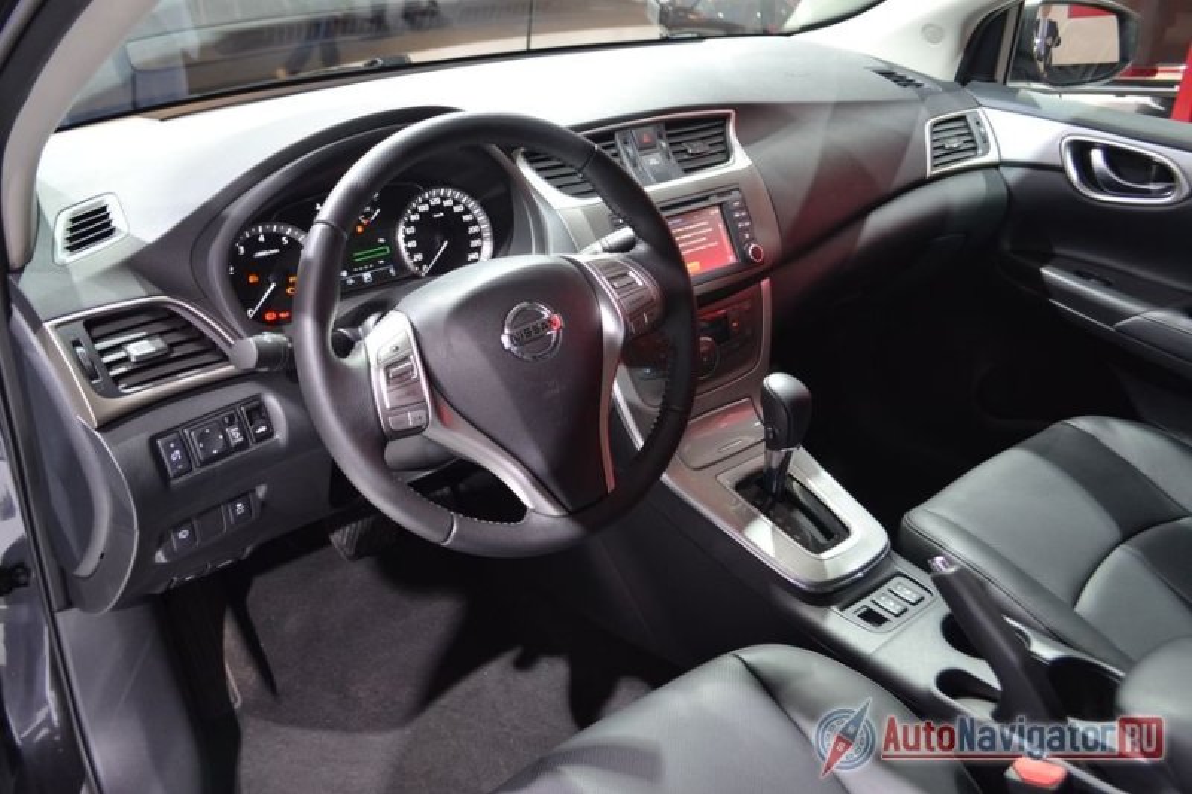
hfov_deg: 61.9
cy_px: 397
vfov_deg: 43.6
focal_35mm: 30
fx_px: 993
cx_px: 596
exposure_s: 1/60
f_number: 3.8
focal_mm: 20
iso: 900
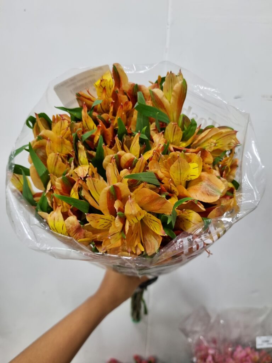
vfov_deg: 67.3
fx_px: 272
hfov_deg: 53.1
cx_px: 136
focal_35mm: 26
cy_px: 182
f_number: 1.8
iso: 200
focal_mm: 5.4
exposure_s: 1/60
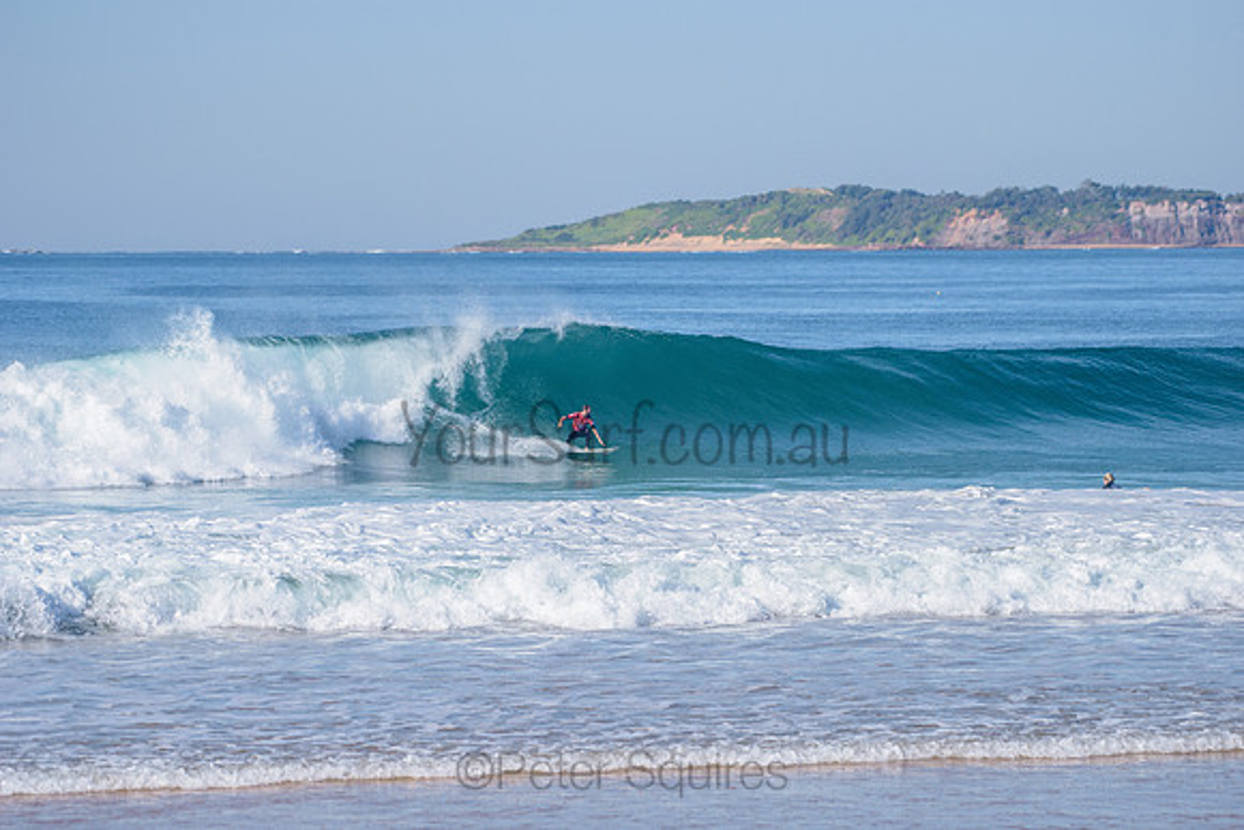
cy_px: 415
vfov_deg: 6.9
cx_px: 622
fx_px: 6912
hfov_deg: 10.3
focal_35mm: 200
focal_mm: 200
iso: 220
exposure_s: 1/2500
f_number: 5.6
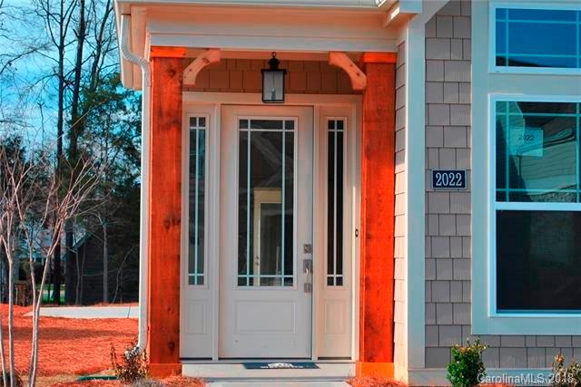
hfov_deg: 24.6
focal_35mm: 82
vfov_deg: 16.6
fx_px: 1332
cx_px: 290
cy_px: 194
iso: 100
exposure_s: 1/200
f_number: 7.1
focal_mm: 55
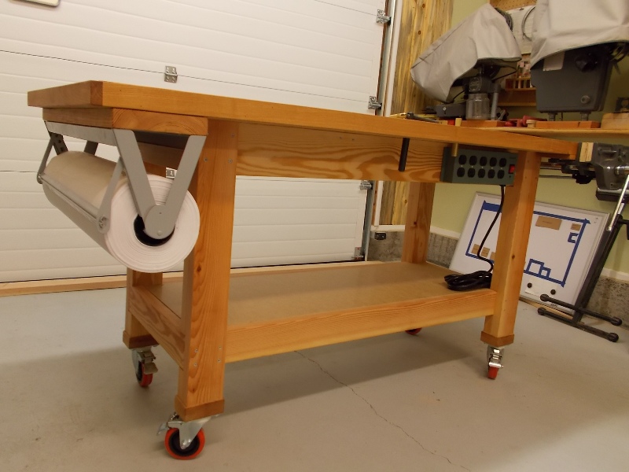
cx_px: 314
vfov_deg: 46.8
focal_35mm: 30
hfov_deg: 60.0
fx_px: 545
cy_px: 236
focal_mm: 5.3
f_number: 3.4
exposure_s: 1/20
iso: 200
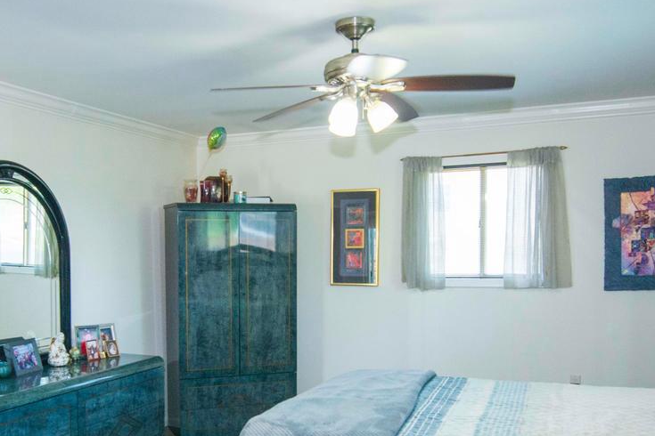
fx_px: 710
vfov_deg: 33.8
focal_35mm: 39
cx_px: 242
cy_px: 304
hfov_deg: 49.0
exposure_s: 1/100
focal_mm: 14
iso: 1100
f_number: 6.3
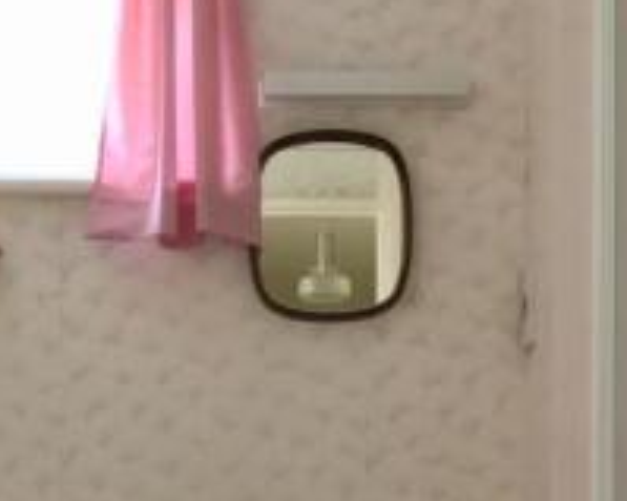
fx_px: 1484
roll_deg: +0.6
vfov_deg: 18.1
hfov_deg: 23.8
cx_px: 250
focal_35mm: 80
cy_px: 619
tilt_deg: -0.6
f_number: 1.8
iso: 125
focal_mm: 3.99
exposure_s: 1/33
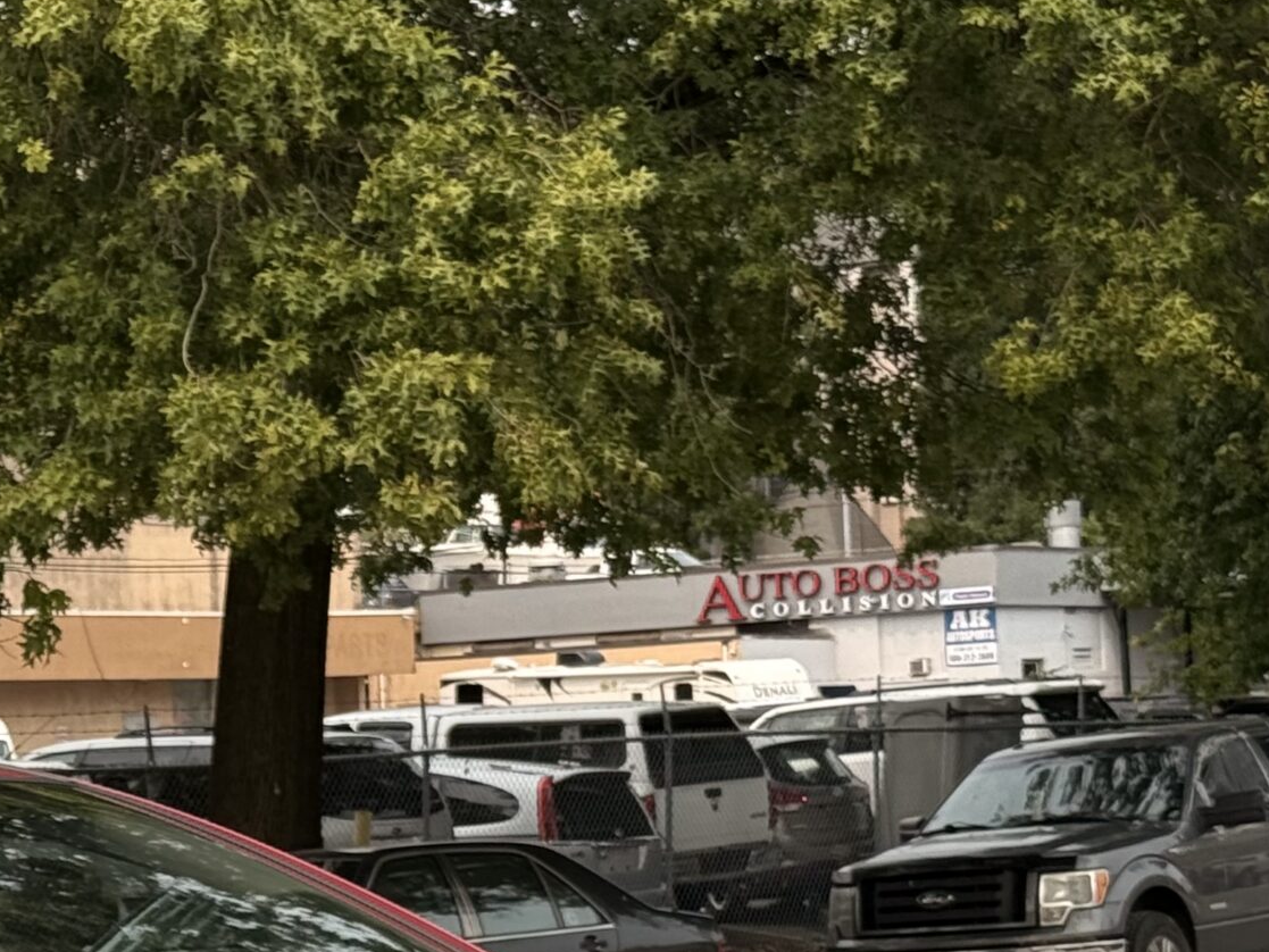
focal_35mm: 110
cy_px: 1085
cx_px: -109
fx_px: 4033
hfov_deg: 17.3
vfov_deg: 13.2
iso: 100
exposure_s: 1/2762
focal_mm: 6.76
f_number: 1.78
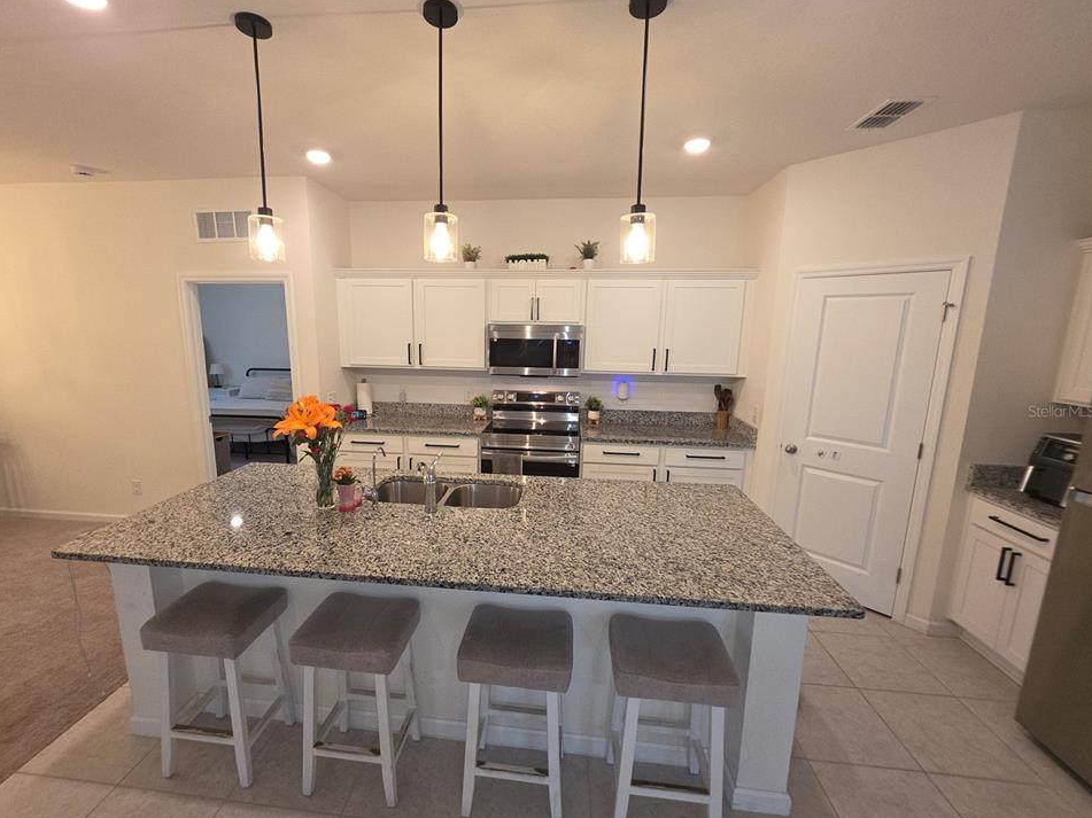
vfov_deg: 85.7
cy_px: 411
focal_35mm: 14
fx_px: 442
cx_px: 510
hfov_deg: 101.9
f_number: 1.9
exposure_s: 1/60
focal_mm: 2.2
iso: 100
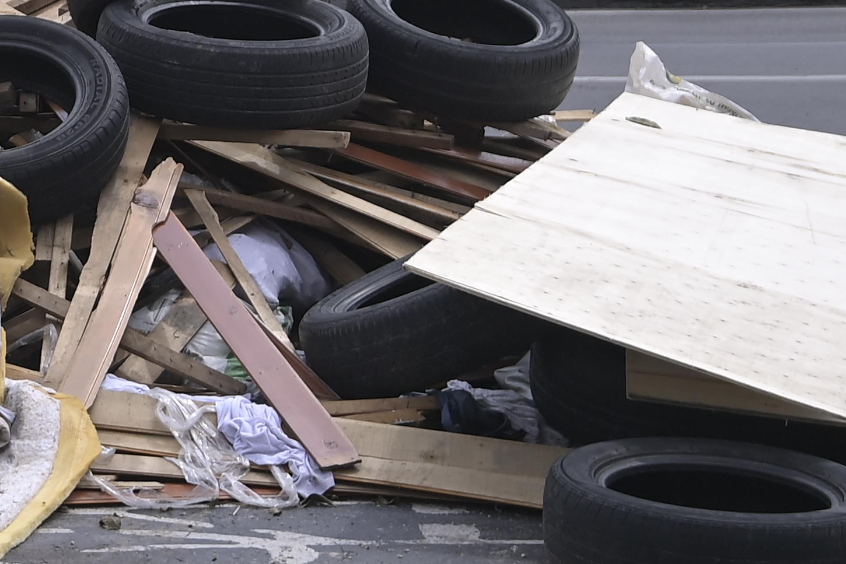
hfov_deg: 16.3
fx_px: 2797
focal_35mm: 119
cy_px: -125
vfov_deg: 11.3
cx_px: -263
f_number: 4
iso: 160
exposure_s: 1/1000
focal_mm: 31
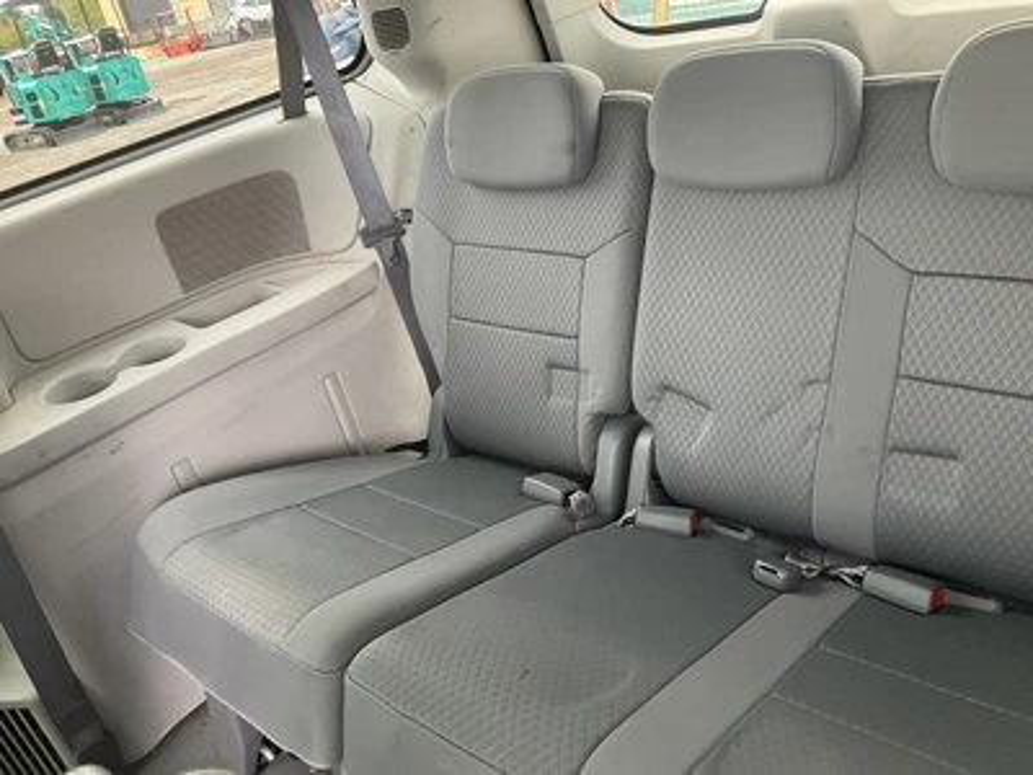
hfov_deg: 61.7
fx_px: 865
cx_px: 516
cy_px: 388
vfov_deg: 48.2
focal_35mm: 29
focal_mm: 3
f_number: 1.8
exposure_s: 1/60
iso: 80
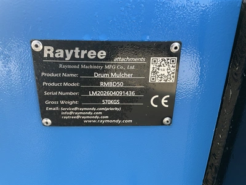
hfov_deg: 61.7
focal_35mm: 29
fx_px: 206
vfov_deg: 48.2
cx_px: 123
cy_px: 92
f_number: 1.8
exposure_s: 1/122
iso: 25
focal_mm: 3
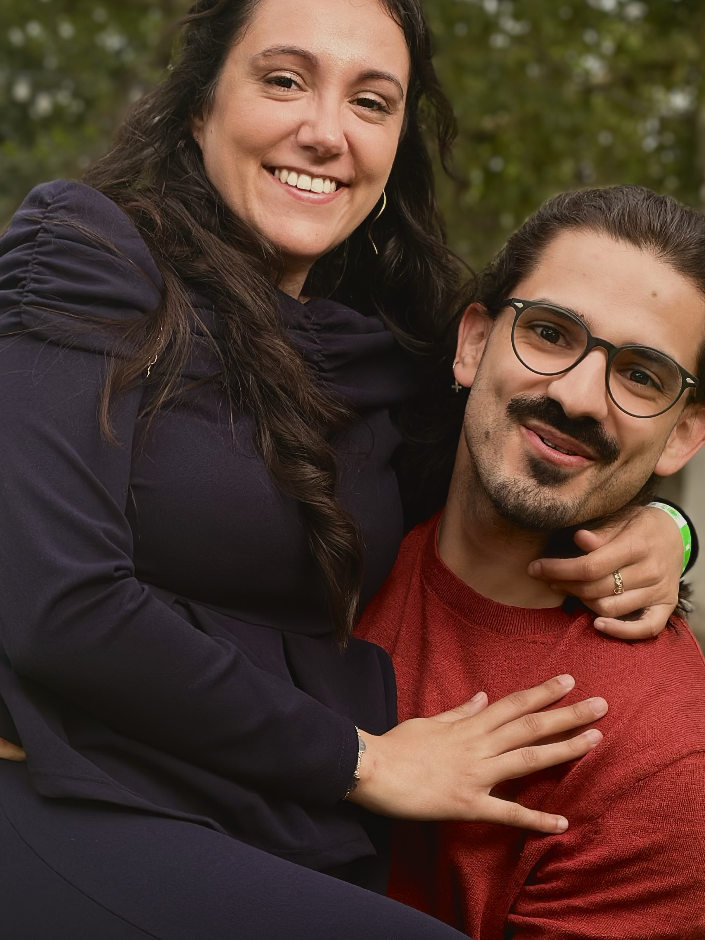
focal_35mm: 89
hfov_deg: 16.6
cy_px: 356
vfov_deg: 22.0
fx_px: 2417
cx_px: 367
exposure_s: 1/894
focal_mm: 6.86
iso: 80
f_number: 1.78
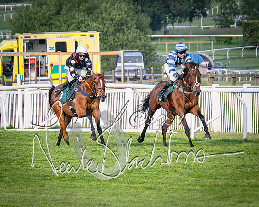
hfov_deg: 3.3
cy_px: 106
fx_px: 4429
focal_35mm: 578
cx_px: 67
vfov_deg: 2.7
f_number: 4
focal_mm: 155
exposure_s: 1/2000
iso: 400
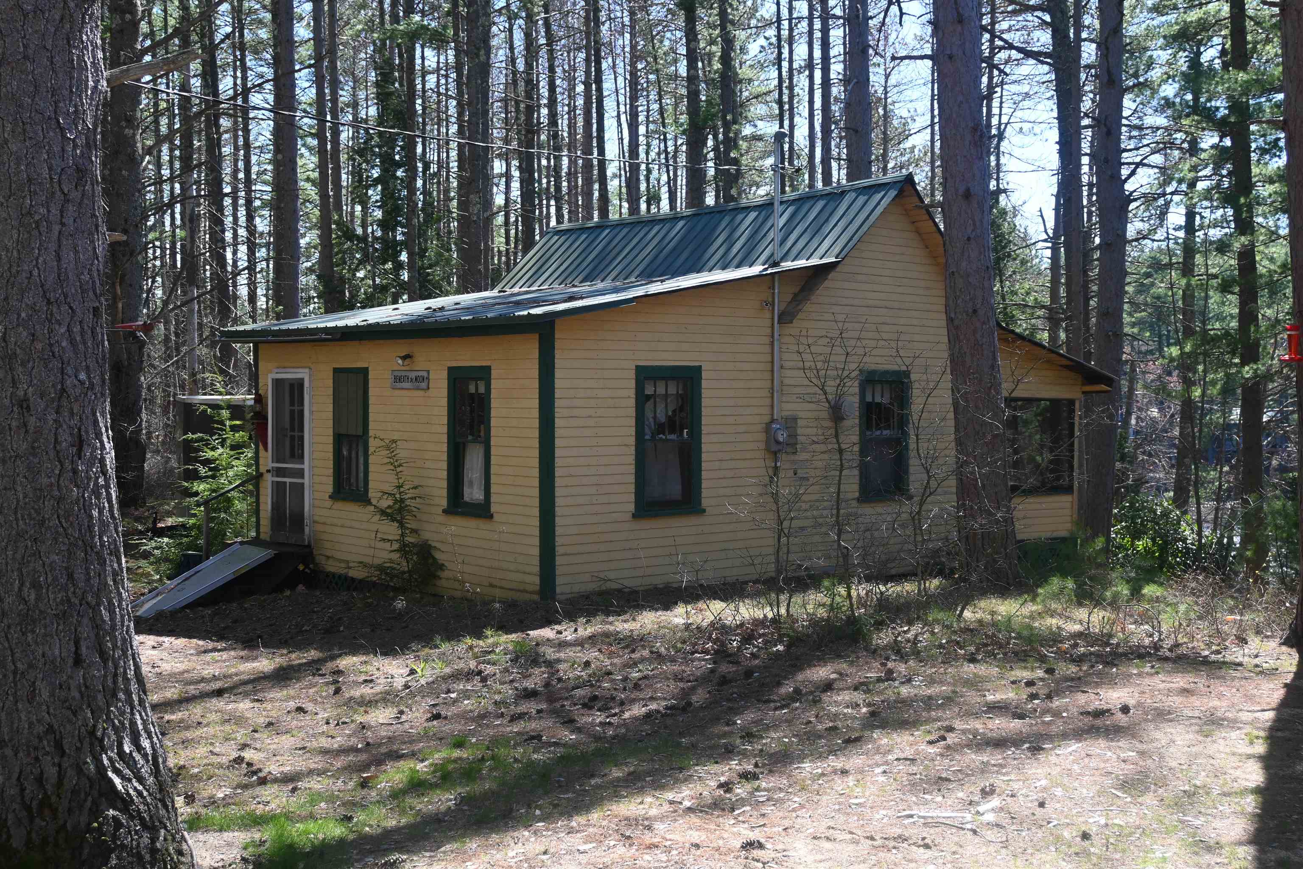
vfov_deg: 32.4
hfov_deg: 47.2
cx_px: 652
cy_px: 434
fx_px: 1493
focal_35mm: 41
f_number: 5.6
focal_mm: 27.5
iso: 180
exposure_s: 1/250
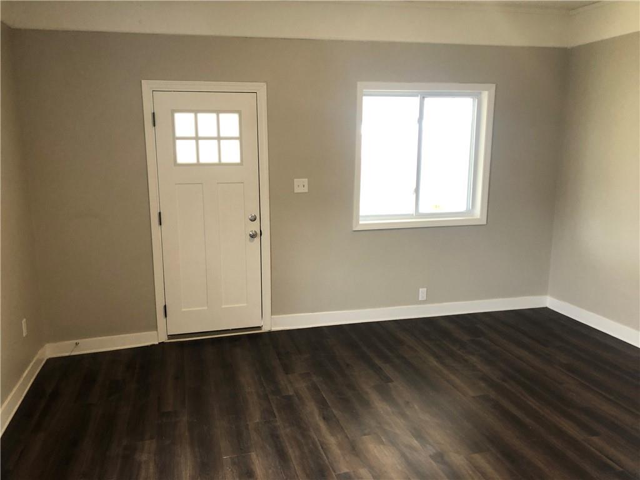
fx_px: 518
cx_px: 320
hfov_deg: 63.4
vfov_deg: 49.7
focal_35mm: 28
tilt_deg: -8.9
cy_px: 240
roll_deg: +2.0
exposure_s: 1/20
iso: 40
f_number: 1.8
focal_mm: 3.99
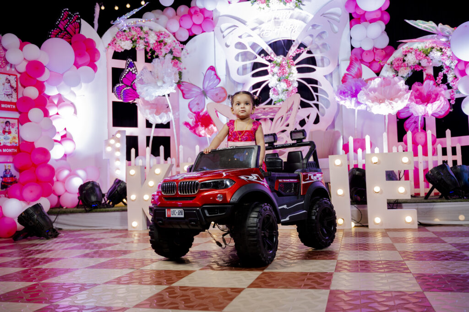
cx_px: 234
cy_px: 156
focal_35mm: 33
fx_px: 430
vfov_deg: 39.9
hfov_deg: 57.3
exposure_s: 1/125
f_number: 4
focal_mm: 33
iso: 400
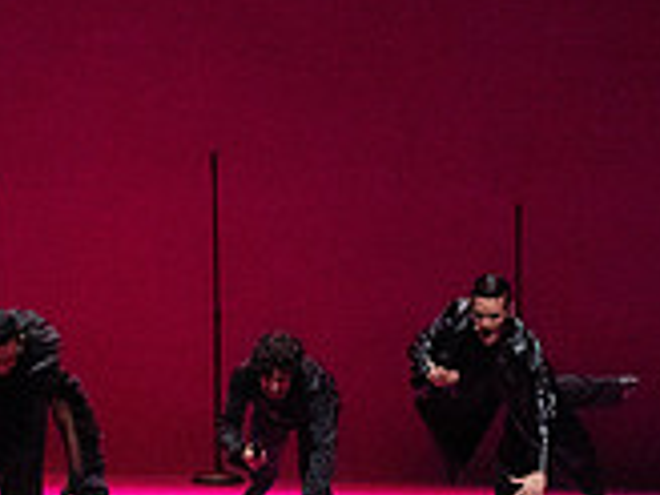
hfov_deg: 4.8
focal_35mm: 411
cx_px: -330
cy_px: 82
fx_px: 7836
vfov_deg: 3.6
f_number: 10
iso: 25600
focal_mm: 121
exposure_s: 1/400
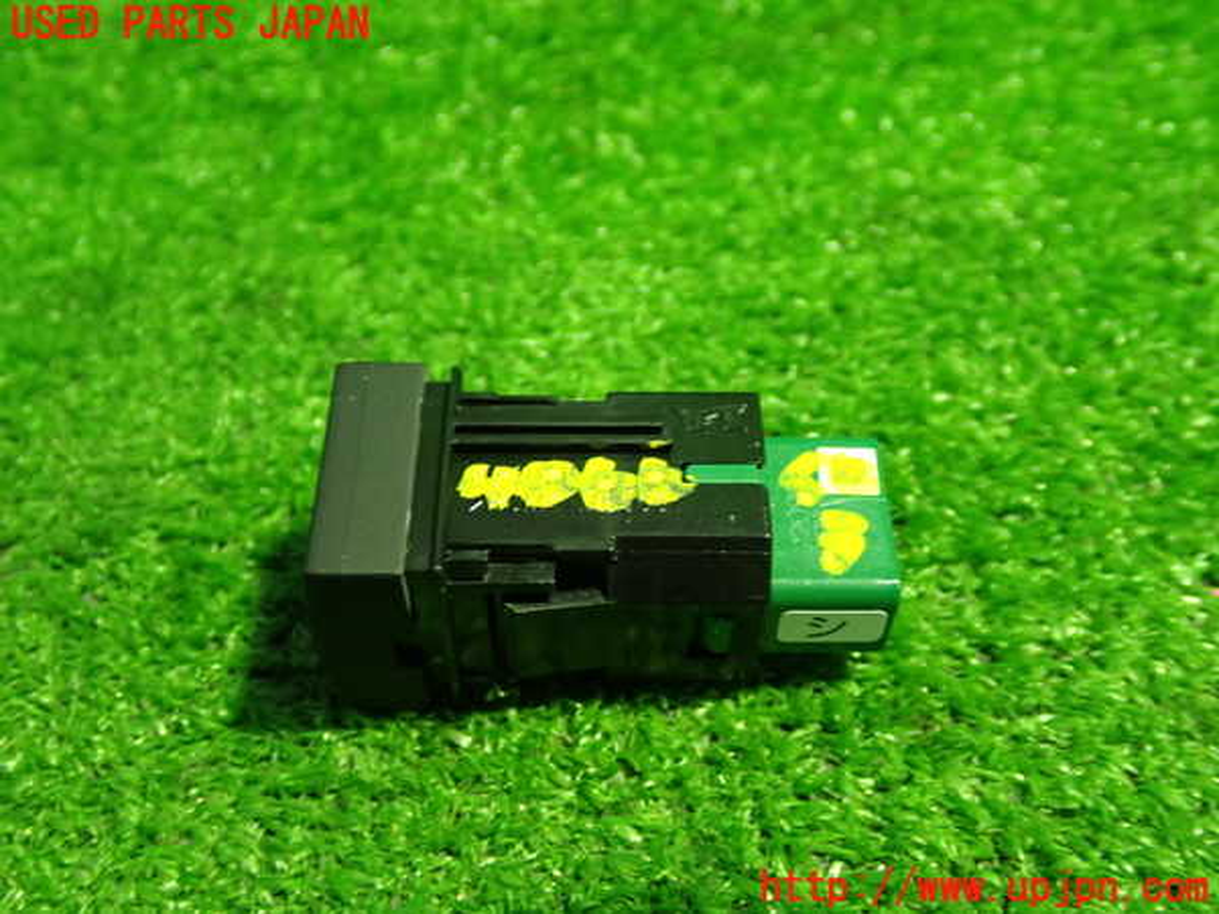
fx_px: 1338
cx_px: 610
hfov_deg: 49.0
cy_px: 457
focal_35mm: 38
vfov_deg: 37.7
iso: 640
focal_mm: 6.83
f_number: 2.7
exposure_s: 1/40
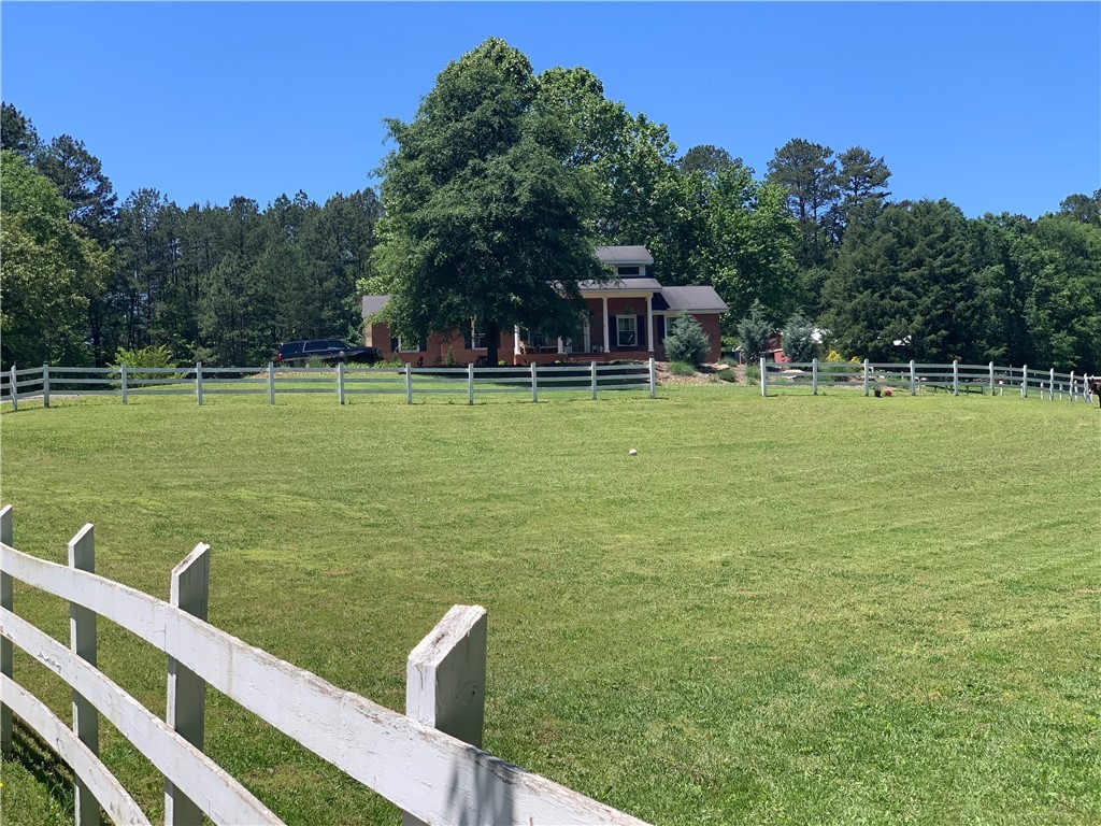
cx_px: 550
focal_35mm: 52
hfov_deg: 36.8
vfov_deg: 28.0
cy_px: 413
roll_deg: +1.8
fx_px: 1654
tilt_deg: +3.9
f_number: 2.4
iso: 16
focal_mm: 6
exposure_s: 1/749
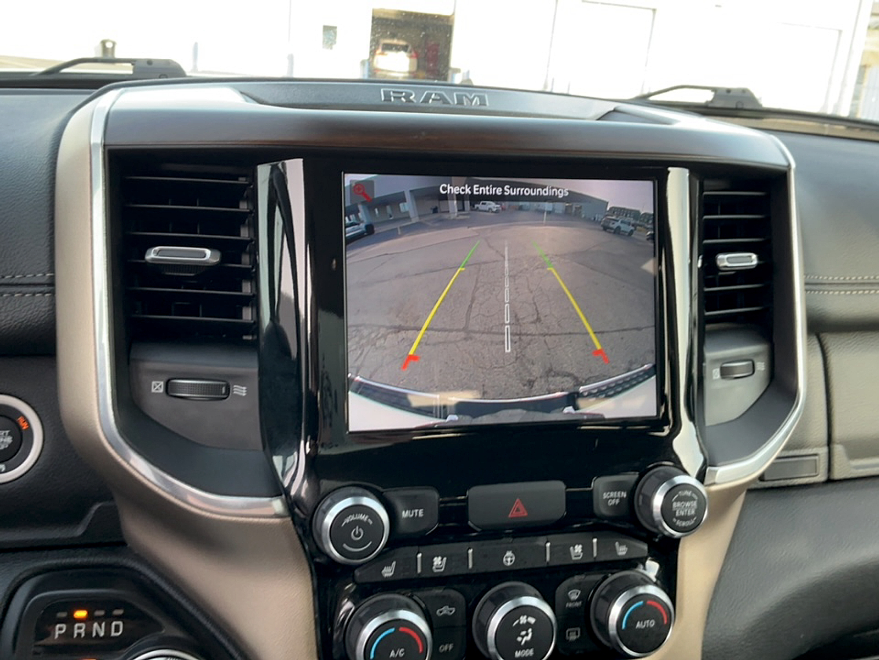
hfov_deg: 60.0
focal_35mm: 30
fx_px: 762
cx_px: 440
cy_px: 330
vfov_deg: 46.8
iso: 25
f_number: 1.8
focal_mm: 3
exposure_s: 1/60
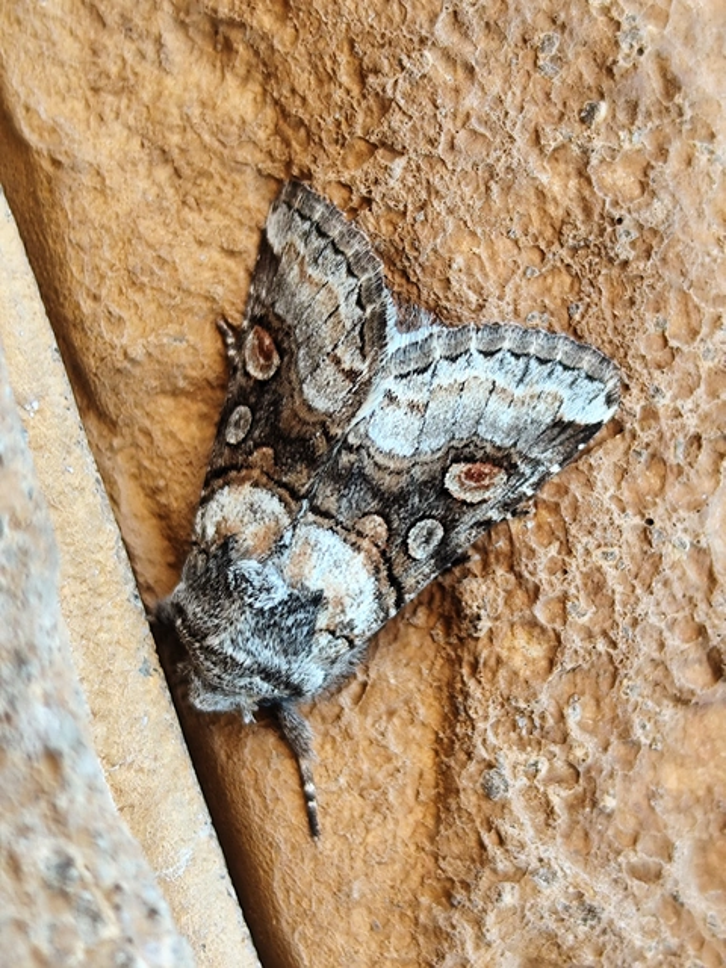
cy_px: 484
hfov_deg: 15.9
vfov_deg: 21.1
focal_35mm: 93
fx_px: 2601
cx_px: 363
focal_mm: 6.19
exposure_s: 1/100
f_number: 1.65
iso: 100
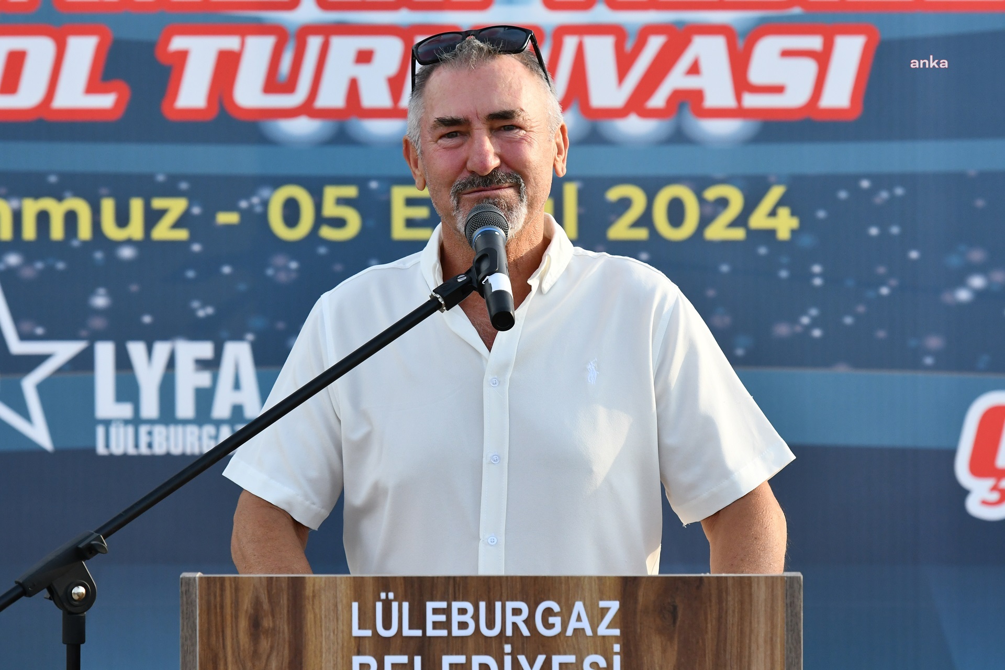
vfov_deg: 5.9
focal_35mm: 232
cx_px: 502
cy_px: 335
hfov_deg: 8.9
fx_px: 6476
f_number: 5.6
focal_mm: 155
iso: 1000
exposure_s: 1/2000
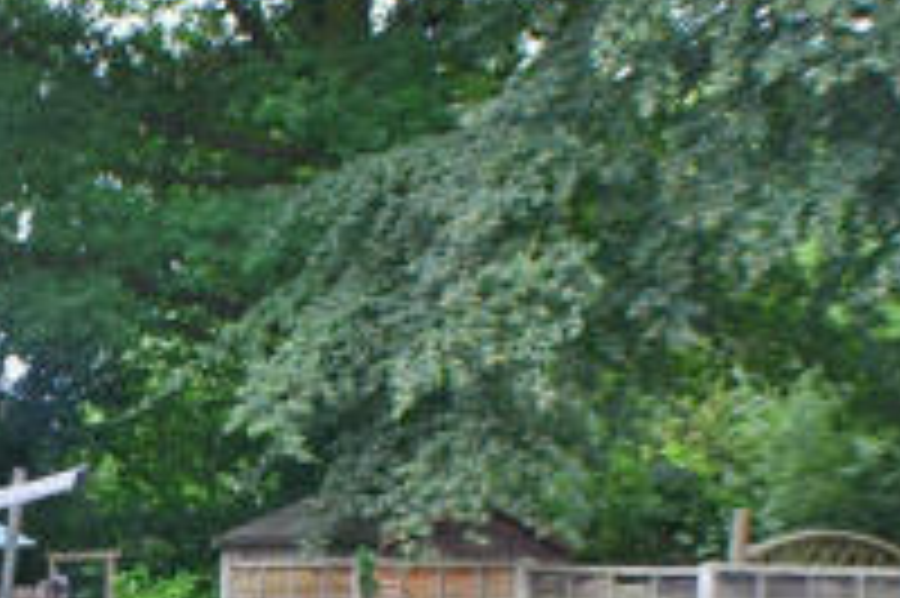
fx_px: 3197
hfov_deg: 15.0
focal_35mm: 128
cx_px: -385
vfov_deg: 10.4
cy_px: 807
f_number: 9
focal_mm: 26
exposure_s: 1/125
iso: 400
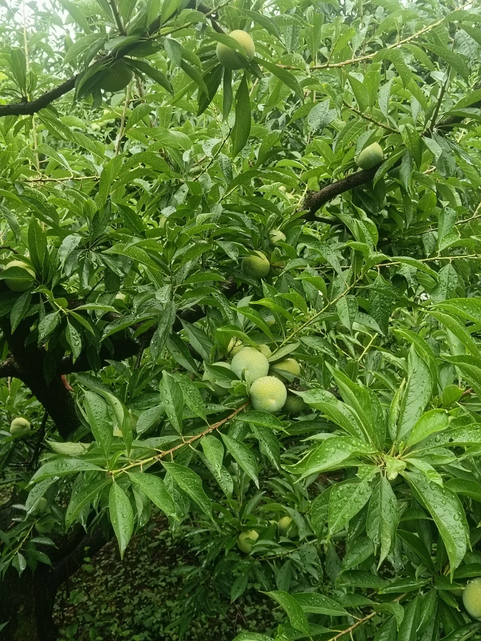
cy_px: 320
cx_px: 240
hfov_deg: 34.3
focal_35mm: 42
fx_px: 778
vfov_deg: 44.8
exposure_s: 1/50
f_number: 1.8
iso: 115
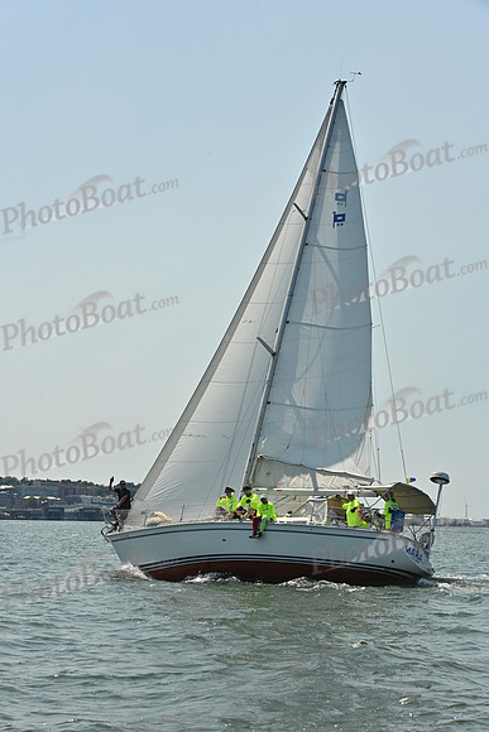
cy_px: 366
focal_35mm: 70
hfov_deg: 19.5
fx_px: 1425
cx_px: 244
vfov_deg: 28.8
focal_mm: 70
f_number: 9
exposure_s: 1/1250
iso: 320
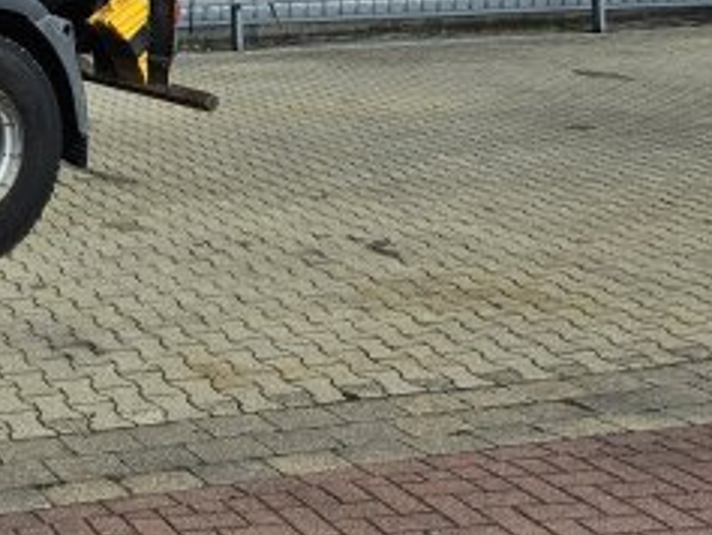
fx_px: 1276
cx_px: -102
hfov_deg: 28.0
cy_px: -183
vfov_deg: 21.2
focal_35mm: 62
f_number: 1.8
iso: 25
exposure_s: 1/1391
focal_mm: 5.4
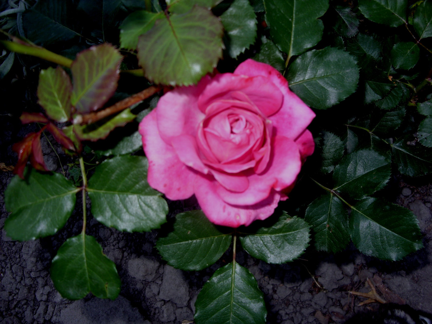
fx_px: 474
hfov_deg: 49.0
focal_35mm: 38
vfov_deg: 37.7
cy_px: 162
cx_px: 216
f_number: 2.8
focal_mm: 6.3
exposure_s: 1/30
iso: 50
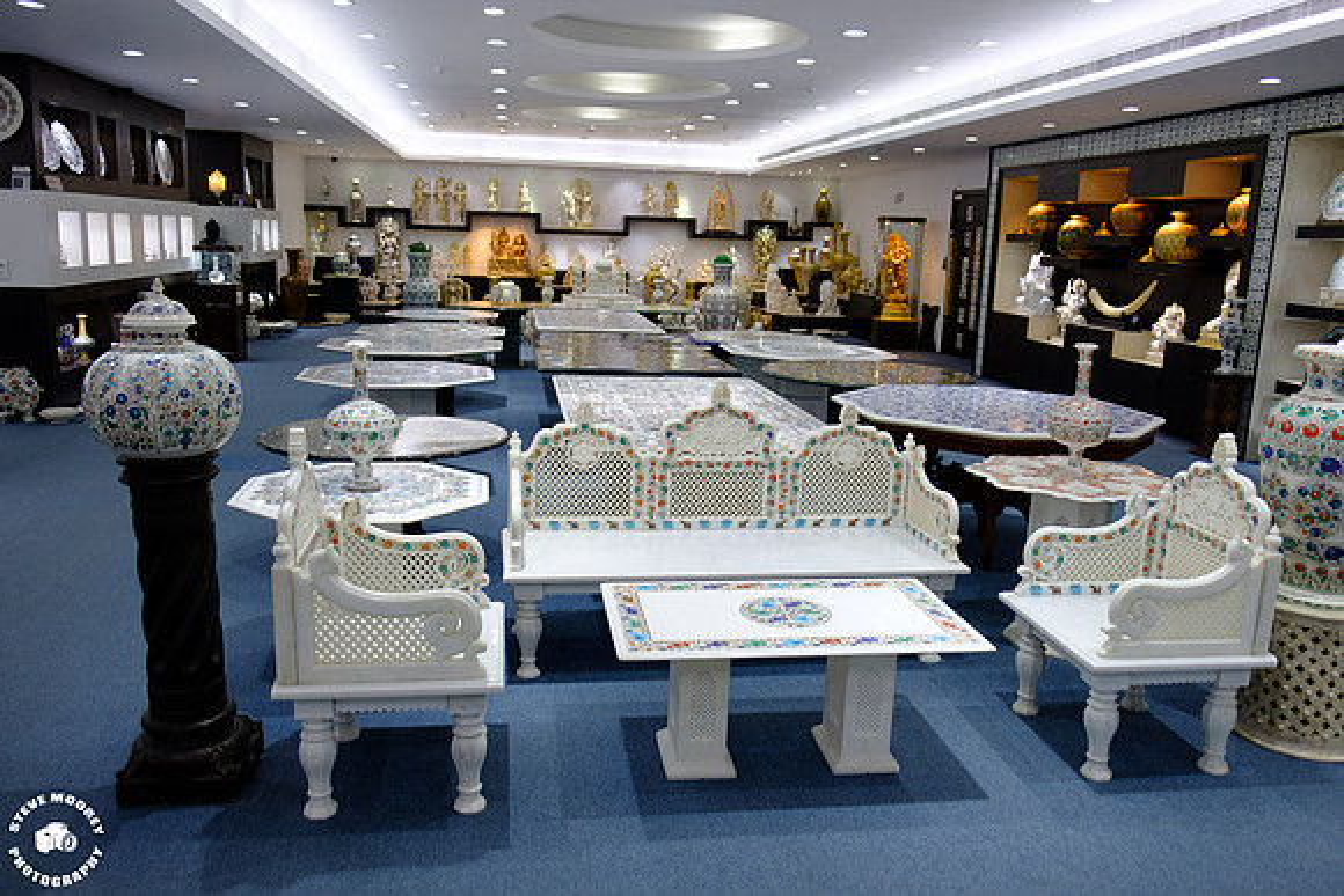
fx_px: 1041
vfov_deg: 46.6
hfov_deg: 65.7
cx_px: 672
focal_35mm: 28
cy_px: 448
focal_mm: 18
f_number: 3.5
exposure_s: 1/125
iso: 400
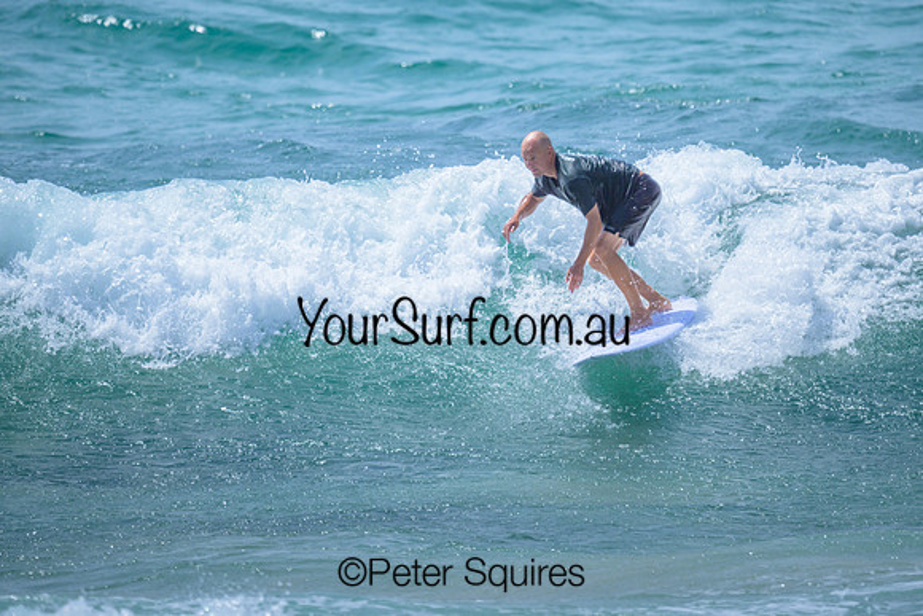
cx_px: 558
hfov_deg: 1.9
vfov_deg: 1.3
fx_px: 28219
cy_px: 234
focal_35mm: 1100
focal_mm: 800
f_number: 6.3
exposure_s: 1/3200
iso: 250
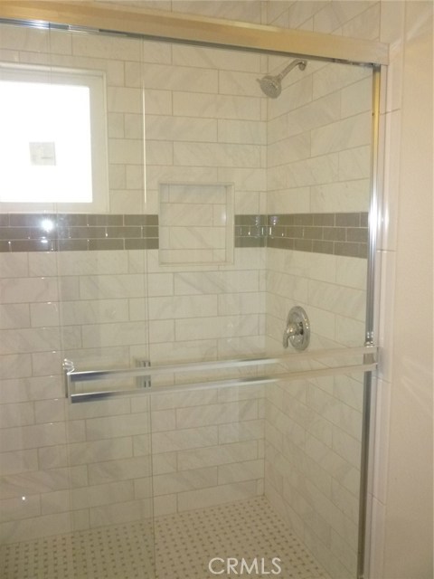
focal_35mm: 29
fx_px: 485
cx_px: 217
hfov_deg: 48.2
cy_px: 290
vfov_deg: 61.7
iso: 400
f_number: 3.3
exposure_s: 1/60
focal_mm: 5.2
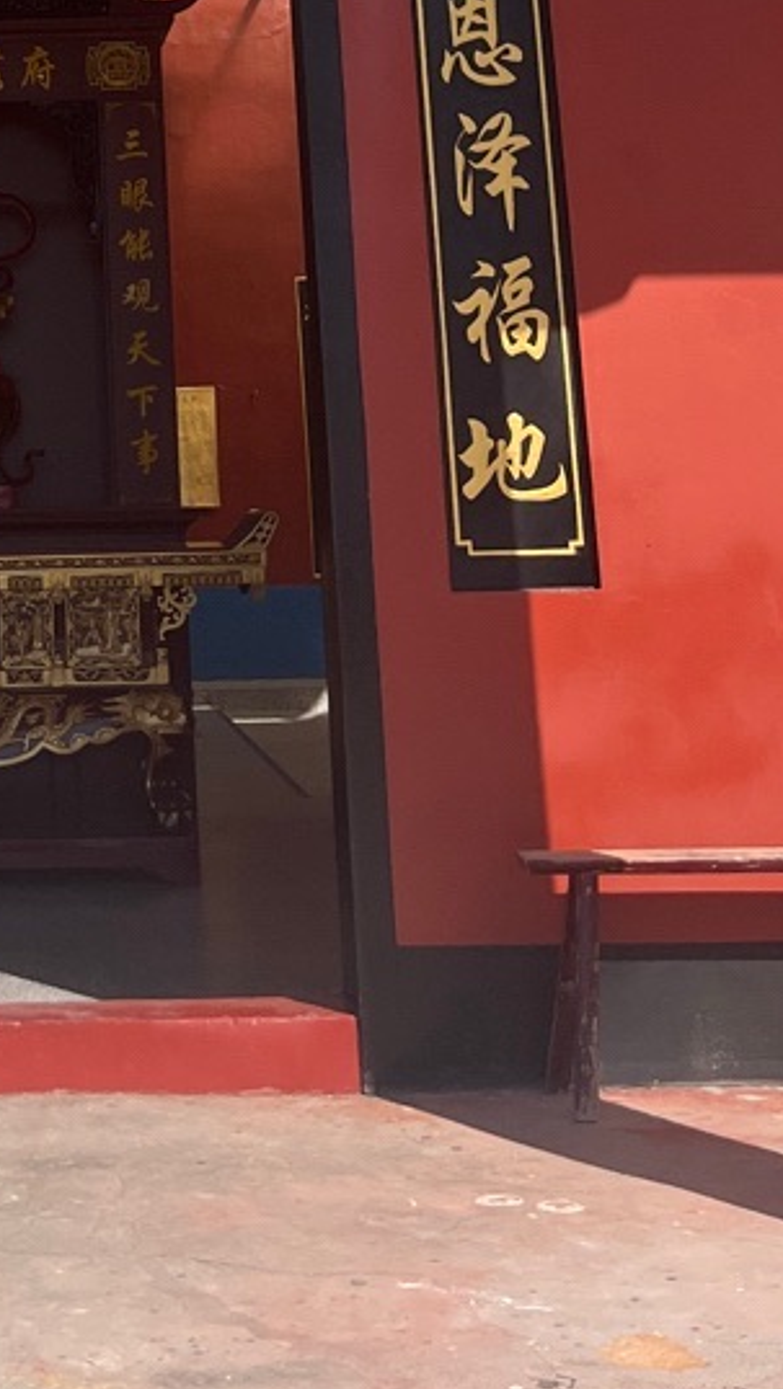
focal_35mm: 79
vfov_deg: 23.2
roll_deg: +1.6
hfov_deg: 14.9
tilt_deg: +17.2
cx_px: -74
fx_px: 2913
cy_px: -509
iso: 50
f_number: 1.6
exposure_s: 1/4651
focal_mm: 5.1
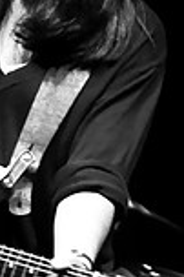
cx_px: 250
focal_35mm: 172
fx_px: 1322
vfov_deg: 11.9
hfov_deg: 7.9
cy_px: 26
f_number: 1.8
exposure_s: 1/80
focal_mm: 30
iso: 1000
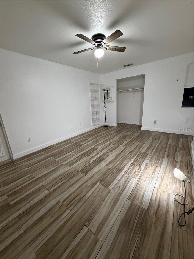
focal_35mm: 14
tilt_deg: -15.2
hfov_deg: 85.7
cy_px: 130
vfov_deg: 102.1
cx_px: 97
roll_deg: +2.9
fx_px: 105
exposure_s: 1/60
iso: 400
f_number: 2.2
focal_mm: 2.22
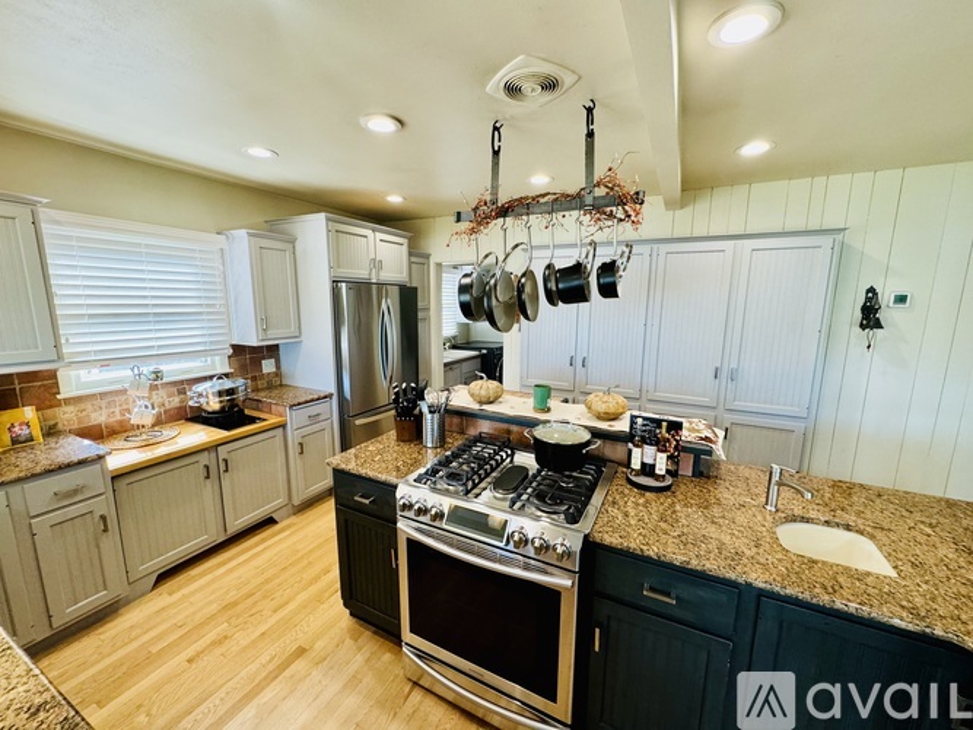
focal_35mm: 14
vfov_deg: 85.7
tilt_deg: -10.2
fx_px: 393
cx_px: 486
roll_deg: -0.7
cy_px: 365
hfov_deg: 102.1
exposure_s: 1/120
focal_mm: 2.22
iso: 250
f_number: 2.2
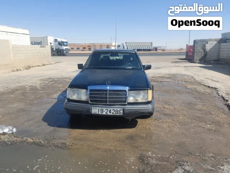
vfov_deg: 54.9
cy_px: 84
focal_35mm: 25
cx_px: 112
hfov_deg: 69.4
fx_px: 166
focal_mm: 5.23
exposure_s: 1/1460
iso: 40
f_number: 1.8
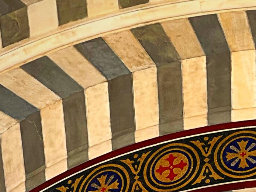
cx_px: 326
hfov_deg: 6.9
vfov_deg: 5.2
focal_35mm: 284
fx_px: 2101
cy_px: 321
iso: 32
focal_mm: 9
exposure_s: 1/254
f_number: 2.8
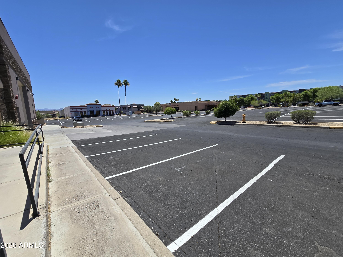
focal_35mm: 13
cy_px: 128
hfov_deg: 106.2
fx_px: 129
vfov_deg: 89.9
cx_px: 172
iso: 50
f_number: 2.2
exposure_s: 1/3042
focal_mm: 2.2
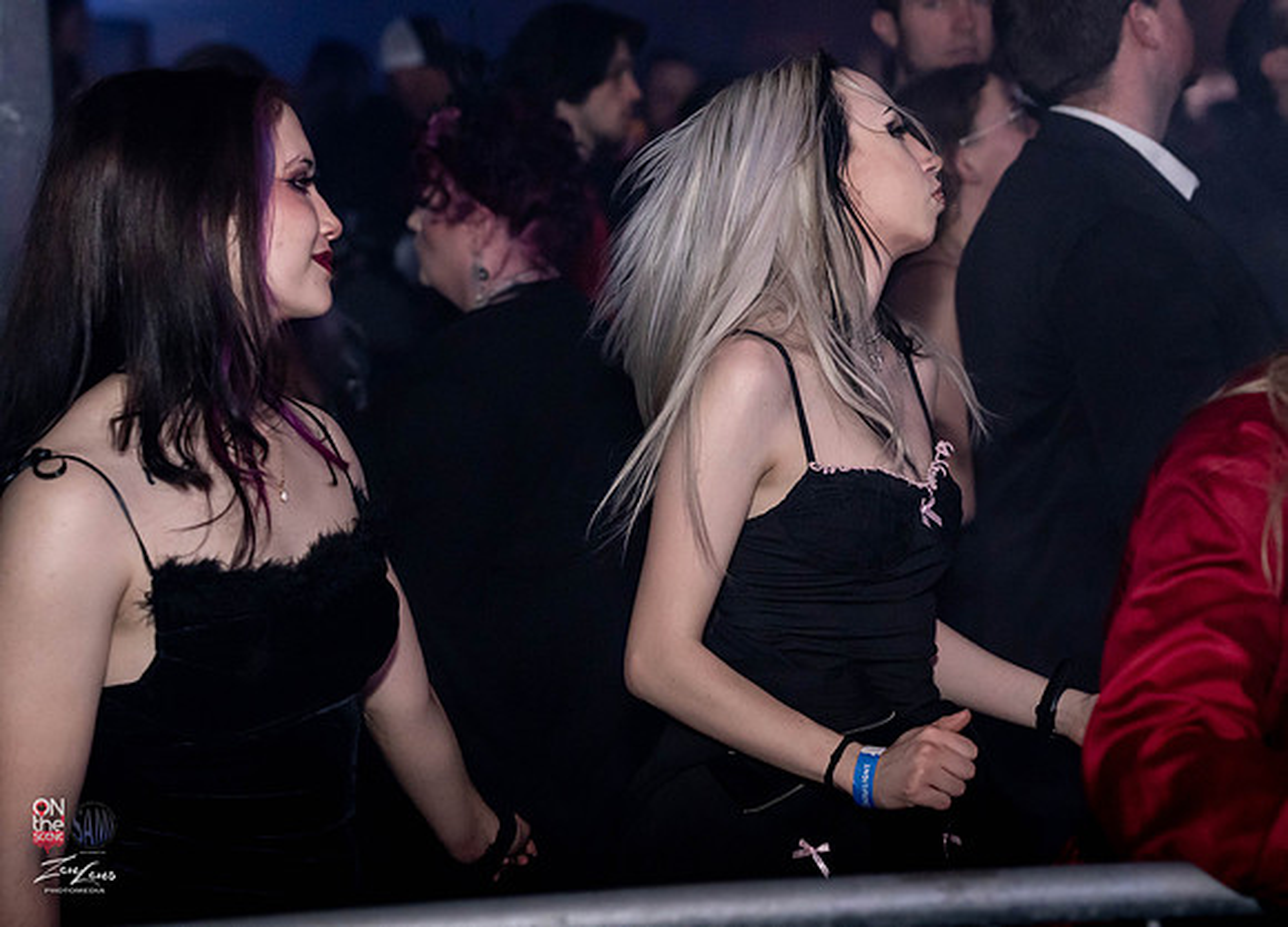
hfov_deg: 21.1
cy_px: 483
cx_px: 723
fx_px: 3456
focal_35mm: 94
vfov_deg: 15.3
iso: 8000
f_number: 4.5
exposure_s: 1/250
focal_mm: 86
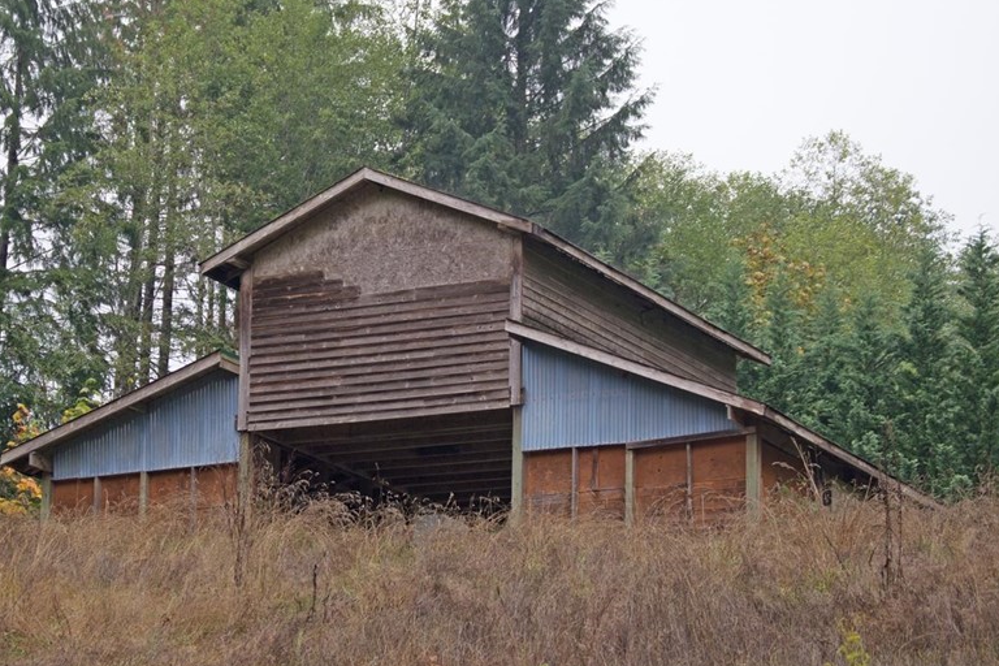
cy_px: 340
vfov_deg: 11.7
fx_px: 3238
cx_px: 329
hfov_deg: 17.5
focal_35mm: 117
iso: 100
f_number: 4
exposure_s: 1/160
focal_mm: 55
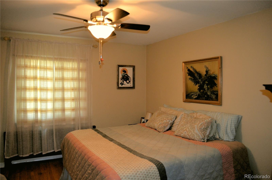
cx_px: 136
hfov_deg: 67.5
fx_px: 204
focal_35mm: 27
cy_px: 90
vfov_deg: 47.7
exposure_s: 1/60
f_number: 3.5
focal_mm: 18
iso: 1100
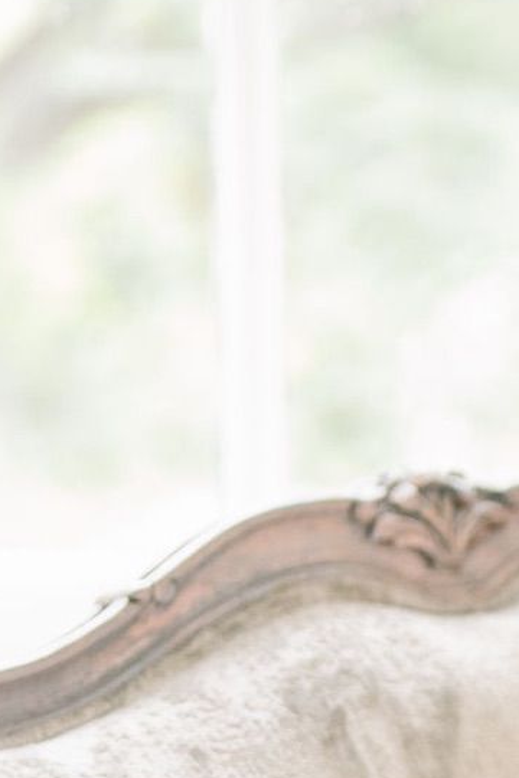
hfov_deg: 4.9
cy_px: 735
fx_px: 6011
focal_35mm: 278
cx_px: 787
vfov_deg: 7.4
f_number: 1.4
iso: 400
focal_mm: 50
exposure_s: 1/200
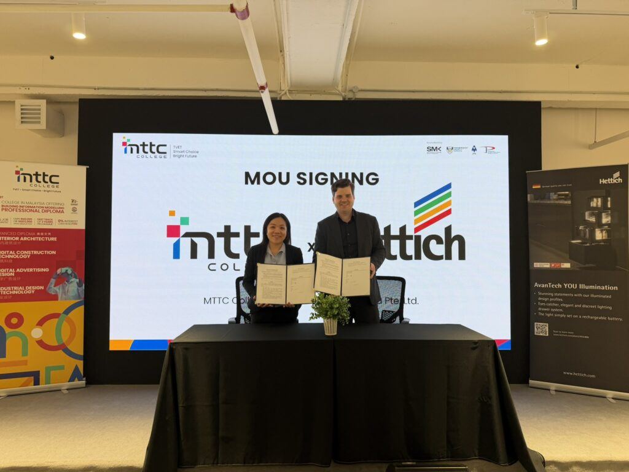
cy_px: 236
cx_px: 314
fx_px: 436
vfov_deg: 56.8
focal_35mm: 24
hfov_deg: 71.6
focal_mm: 6.76
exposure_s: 1/120
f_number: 1.78
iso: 100
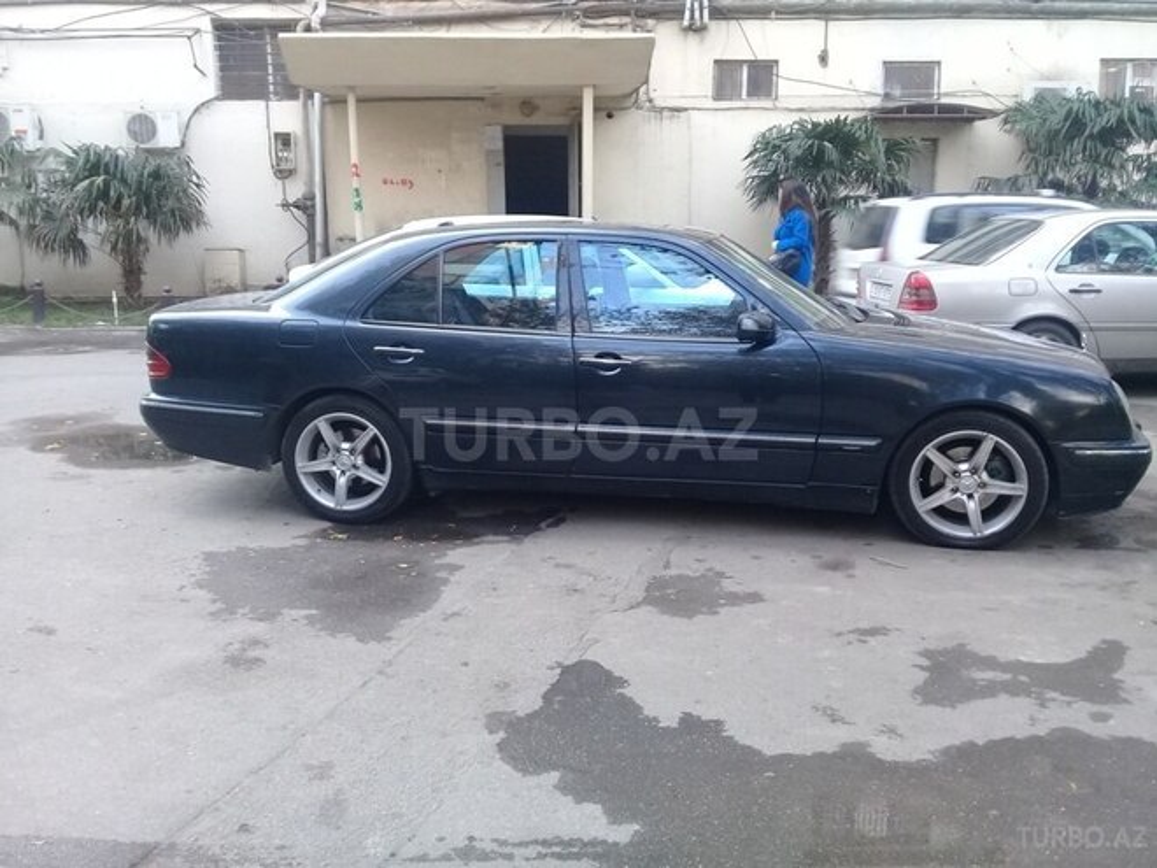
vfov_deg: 45.4
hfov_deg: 58.4
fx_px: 1036
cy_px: 434
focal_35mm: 31
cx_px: 578
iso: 64
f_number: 2.2
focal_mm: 3.3
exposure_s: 1/50
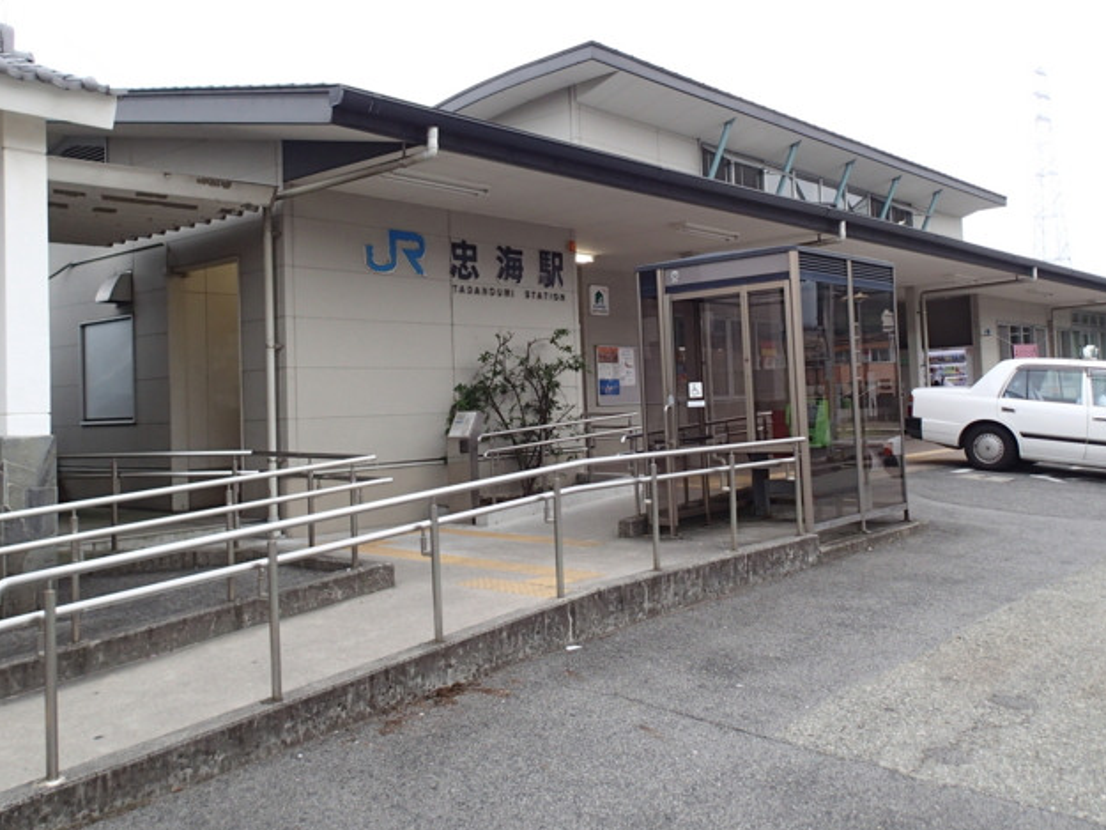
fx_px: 1023
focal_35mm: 32
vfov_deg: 44.1
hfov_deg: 56.7
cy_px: 366
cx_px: 506
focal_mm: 4.5
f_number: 2.8
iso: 100
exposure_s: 1/160
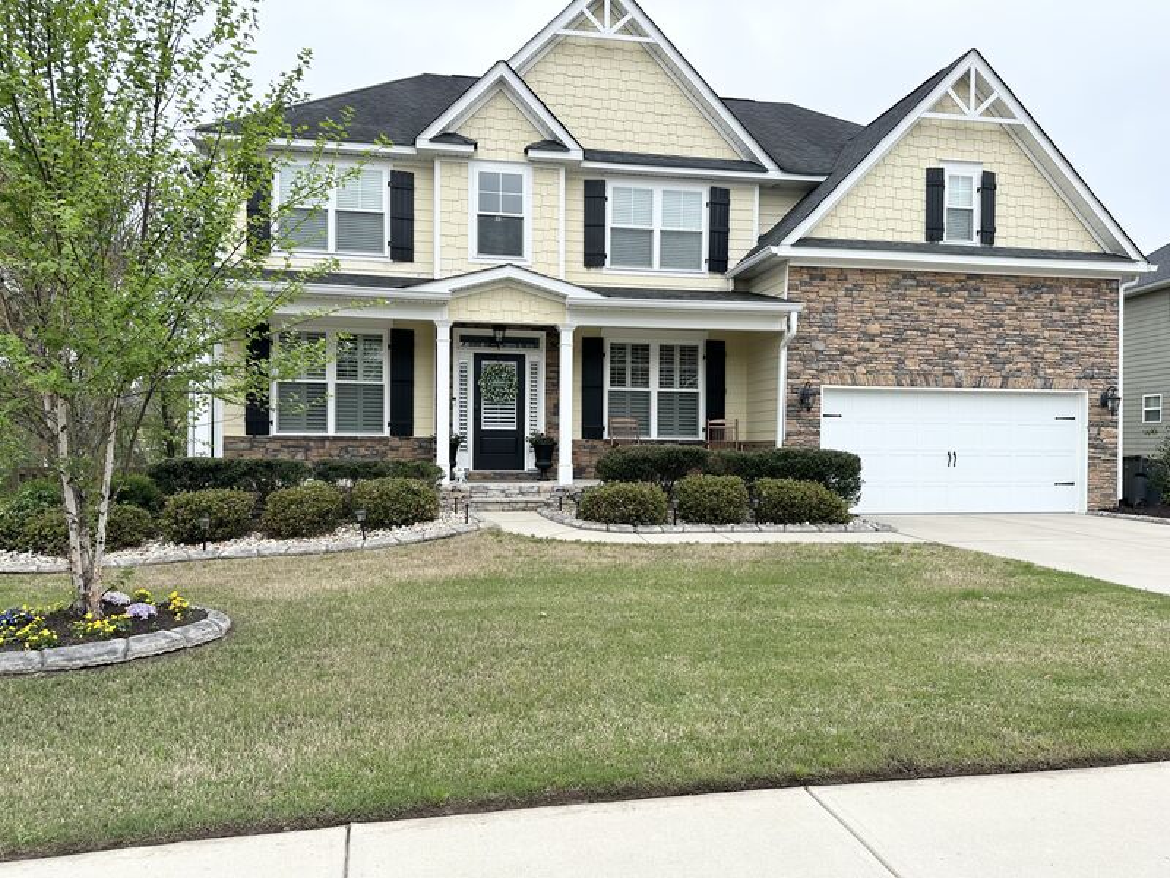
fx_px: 811
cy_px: 439
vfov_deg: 56.8
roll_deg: -0.7
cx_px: 585
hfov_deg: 71.6
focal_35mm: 24
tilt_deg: +0.7
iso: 80
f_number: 1.78
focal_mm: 6.86
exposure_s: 1/1019
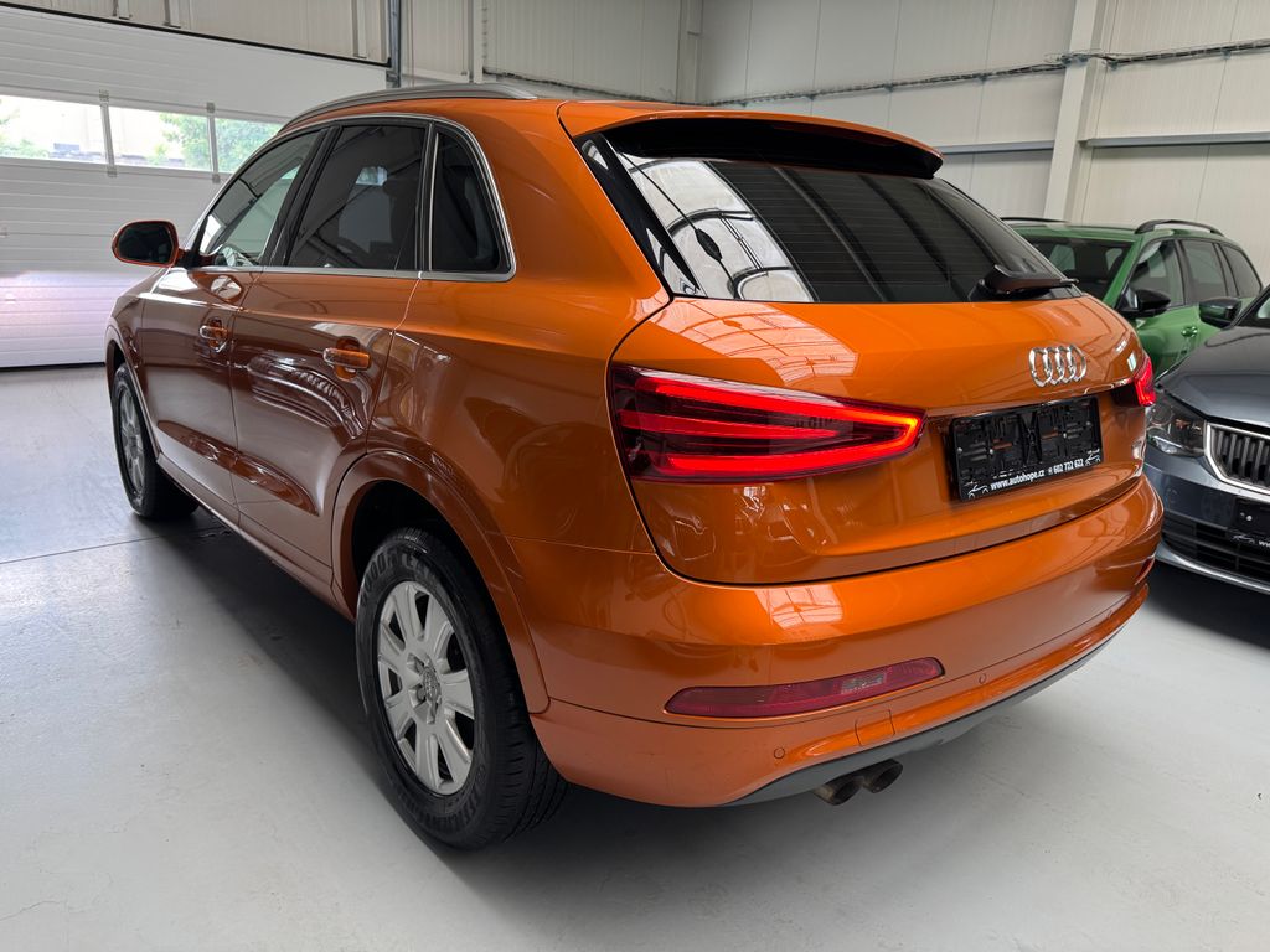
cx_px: 635
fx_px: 881
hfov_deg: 71.6
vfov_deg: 56.8
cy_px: 476
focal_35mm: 24
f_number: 1.78
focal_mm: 6.76
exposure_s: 1/75
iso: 200
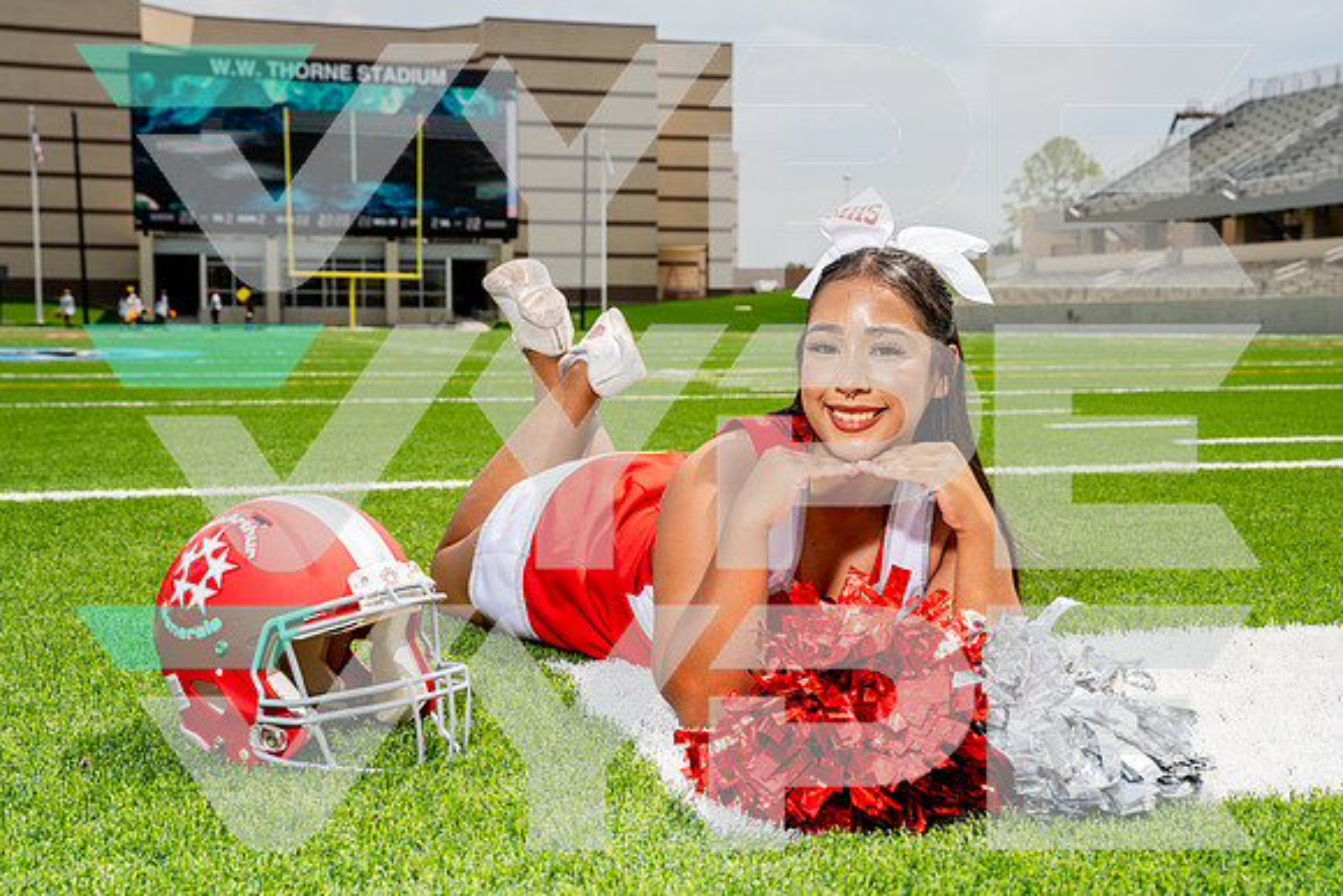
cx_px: 672
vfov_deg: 28.2
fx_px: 1784
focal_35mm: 48
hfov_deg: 41.2
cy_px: 448
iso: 100
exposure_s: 1/250
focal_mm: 46
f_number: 8
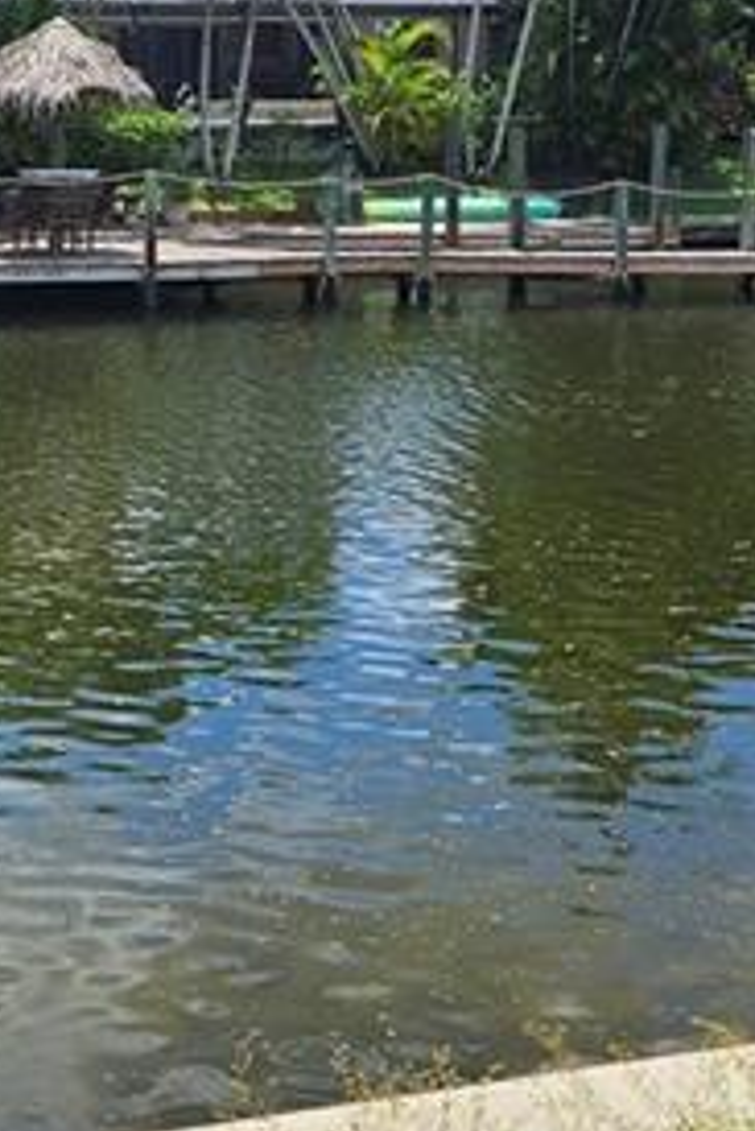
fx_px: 2105
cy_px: 177
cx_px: 99
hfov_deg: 20.0
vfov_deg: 29.2
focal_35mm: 67
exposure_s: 1/3309
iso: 25
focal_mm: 5.4
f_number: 1.8
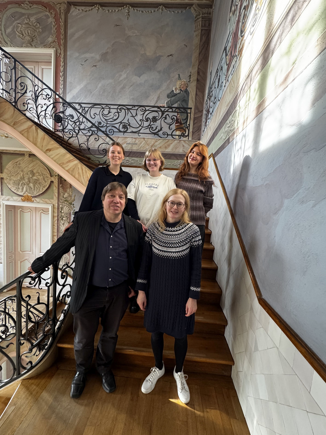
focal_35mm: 15
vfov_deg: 98.2
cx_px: 161
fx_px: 188
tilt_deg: -4.7
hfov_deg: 81.7
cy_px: 219
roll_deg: -3.8
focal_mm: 2.22
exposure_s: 1/99
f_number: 2.2
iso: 250
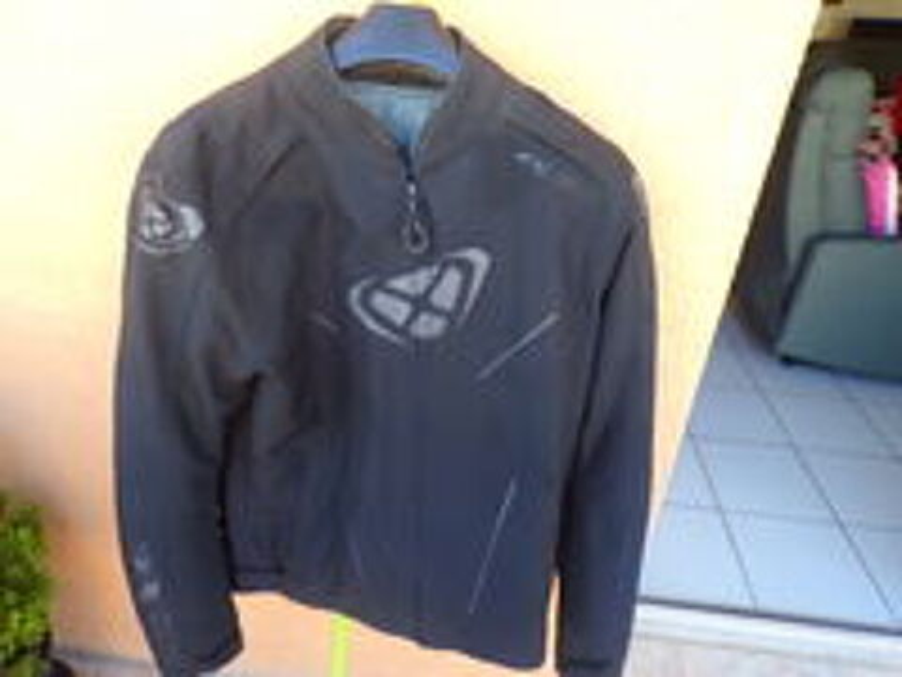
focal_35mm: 24
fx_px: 625
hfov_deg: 71.6
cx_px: 451
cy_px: 338
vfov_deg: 56.8
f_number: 3
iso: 100
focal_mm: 4.3
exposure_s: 1/52
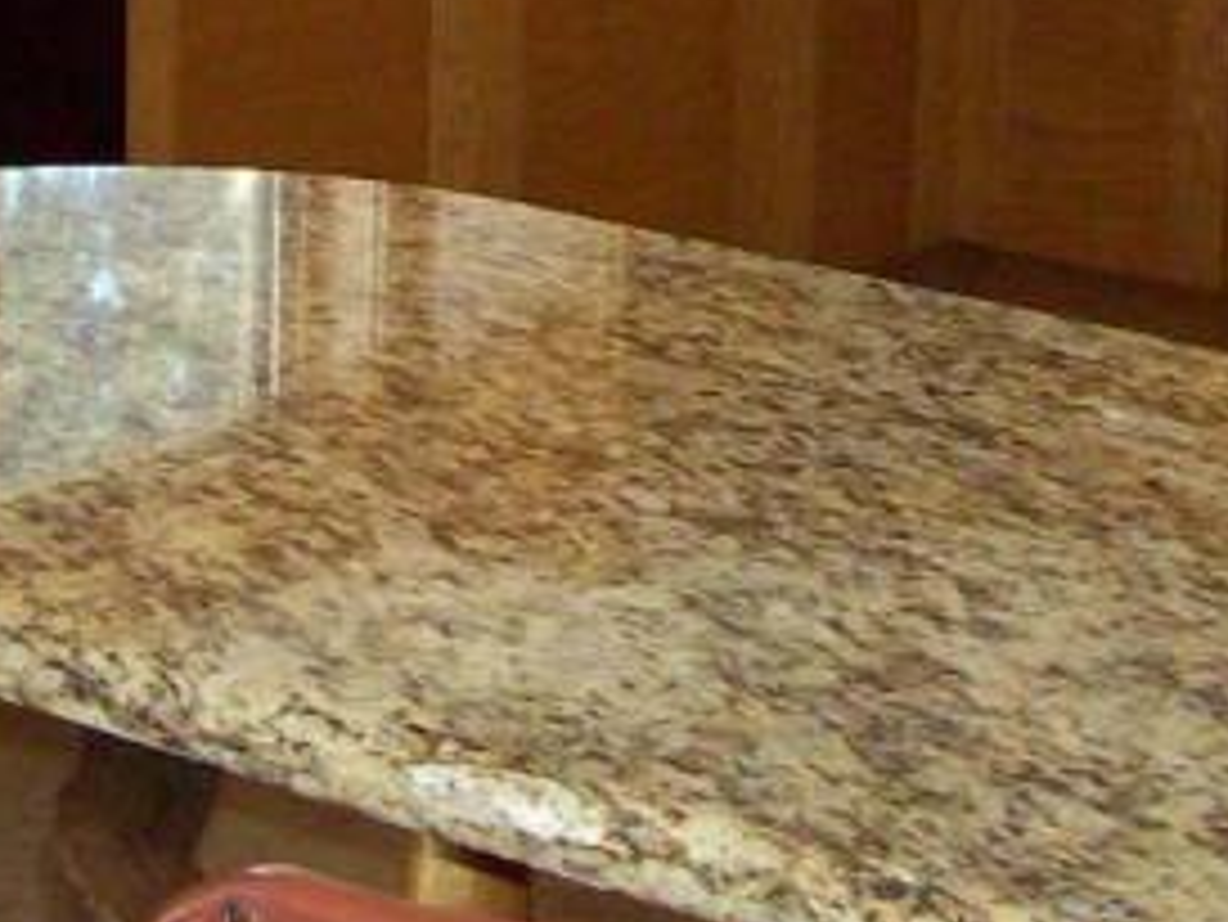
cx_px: 382
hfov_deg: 14.6
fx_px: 4791
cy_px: -468
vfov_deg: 10.6
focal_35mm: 135
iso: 140
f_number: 2.7
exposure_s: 1/64
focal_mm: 6
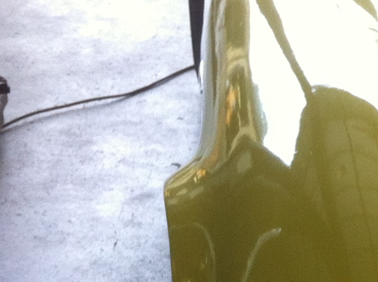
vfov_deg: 10.4
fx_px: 1548
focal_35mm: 142
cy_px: 216
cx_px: 709
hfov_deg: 12.5
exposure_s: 1/60
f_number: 2.8
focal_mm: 3.85
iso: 80
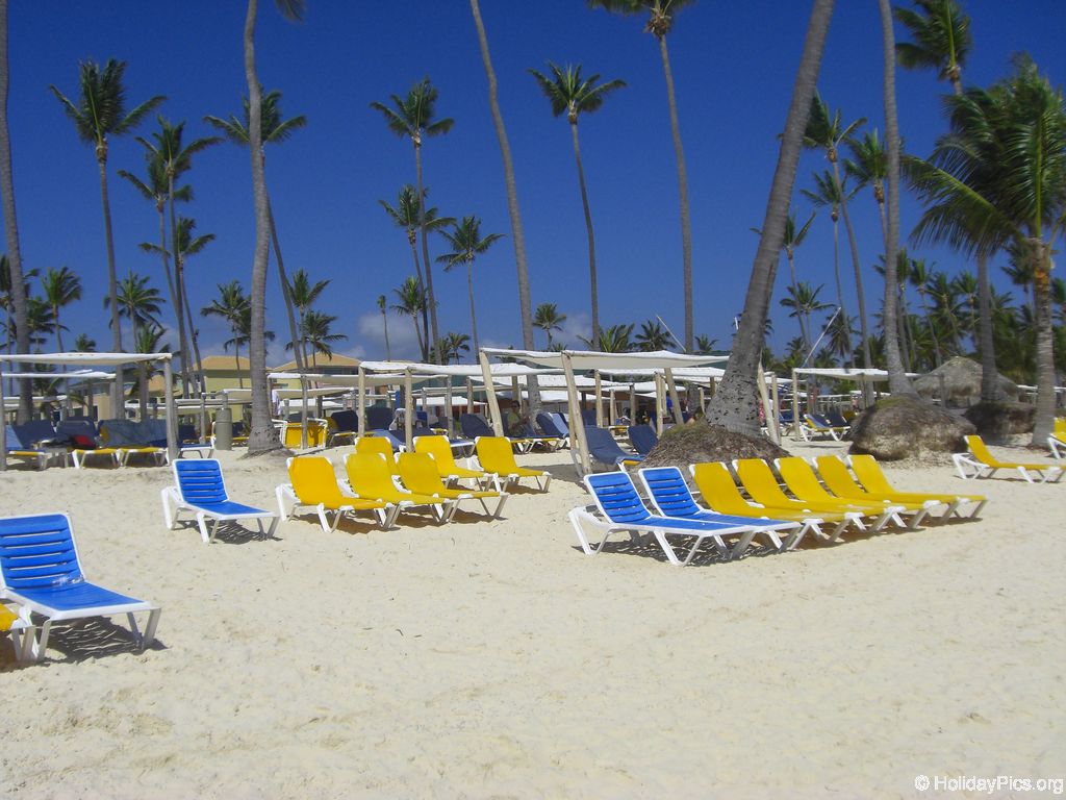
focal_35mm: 38
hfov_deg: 49.0
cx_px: 533
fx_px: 1170
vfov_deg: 37.7
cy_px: 400
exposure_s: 1/400
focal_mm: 6.2
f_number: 8
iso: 64
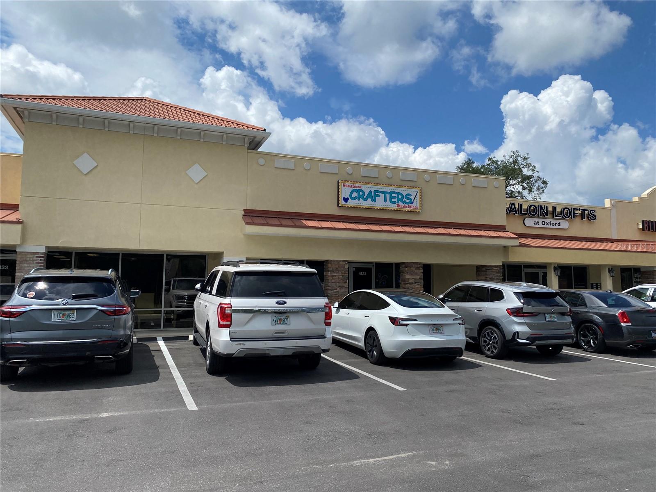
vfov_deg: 53.1
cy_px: 246
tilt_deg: +3.6
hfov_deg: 67.3
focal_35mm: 26
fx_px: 493
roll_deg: +0.0
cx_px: 328
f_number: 1.8
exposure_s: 1/4808
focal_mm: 4.25
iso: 32
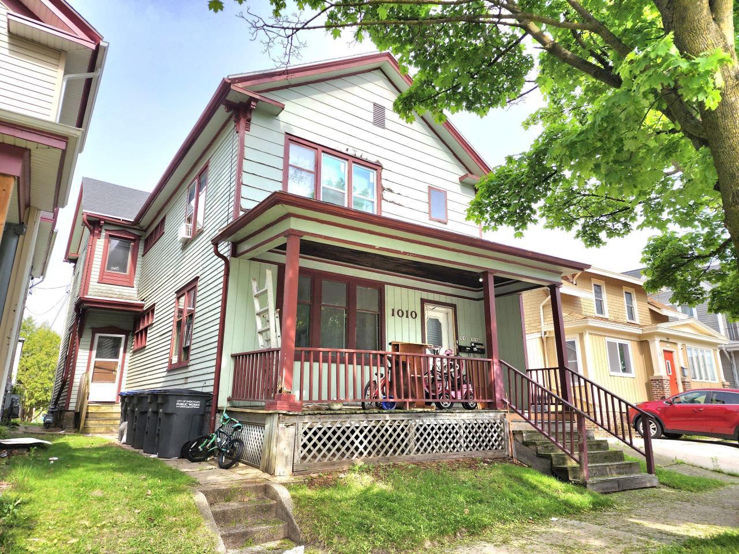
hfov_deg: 73.9
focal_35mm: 23
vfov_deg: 58.9
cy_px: 277
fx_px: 491
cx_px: 370
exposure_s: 1/500
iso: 12
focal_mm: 6.4
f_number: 1.8
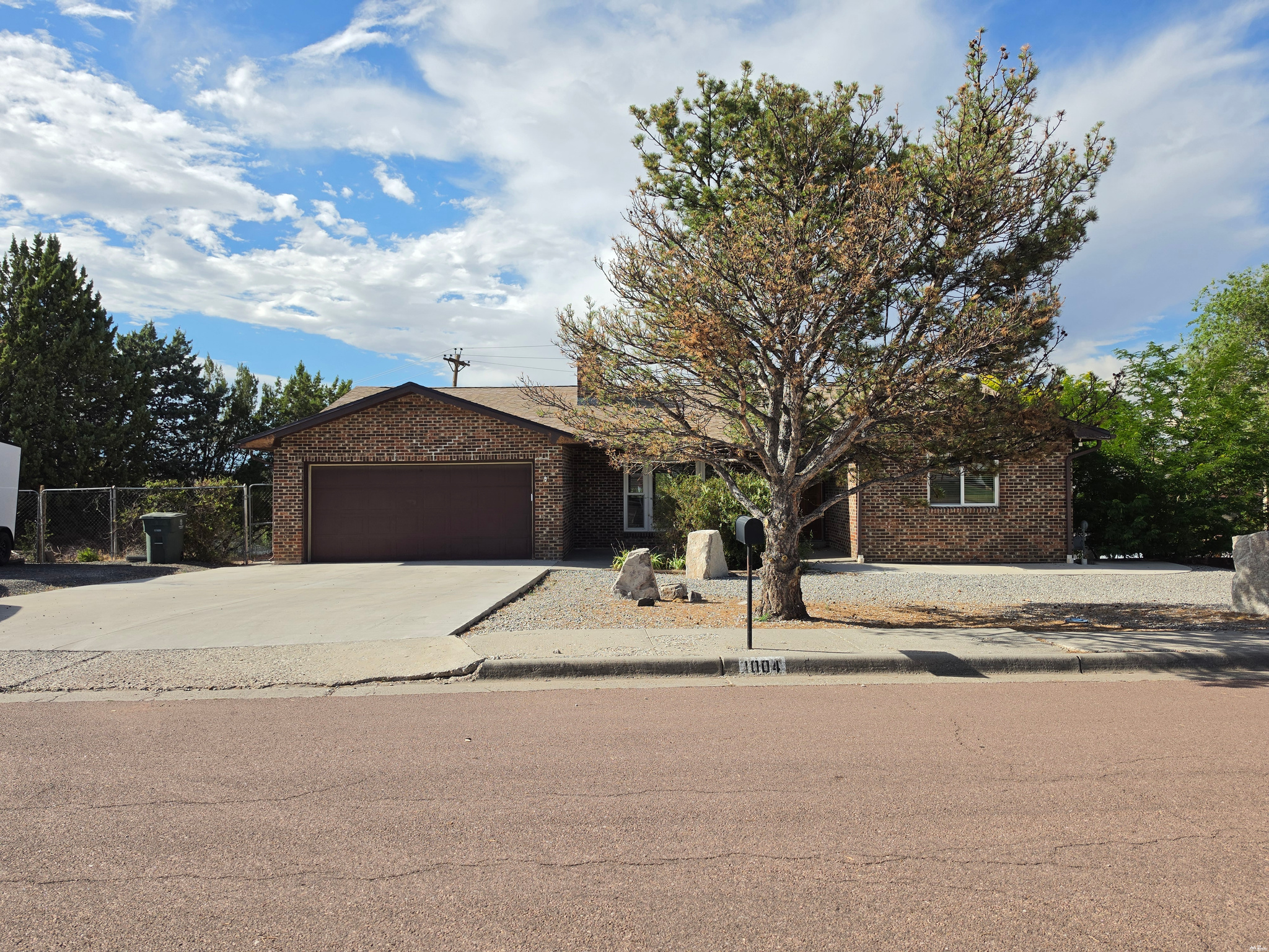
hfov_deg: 73.9
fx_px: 843
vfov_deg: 58.9
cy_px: 476
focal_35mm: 23
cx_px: 634
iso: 64
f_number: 1.4
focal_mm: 6.5
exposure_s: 1/7939
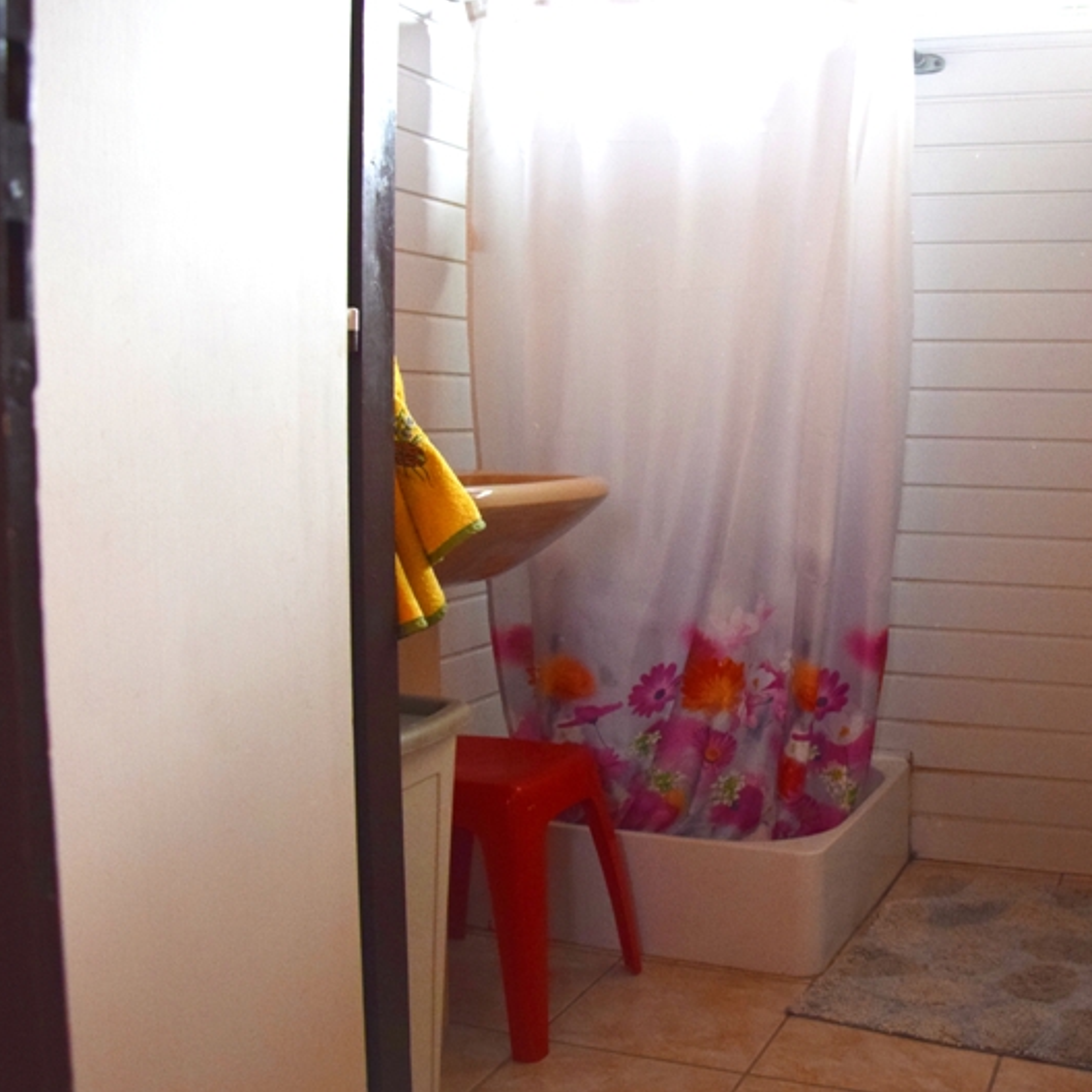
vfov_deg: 25.5
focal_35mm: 68
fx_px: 2414
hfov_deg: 25.2
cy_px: 543
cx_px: 792
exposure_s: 1/80
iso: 1600
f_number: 4.5
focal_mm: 35
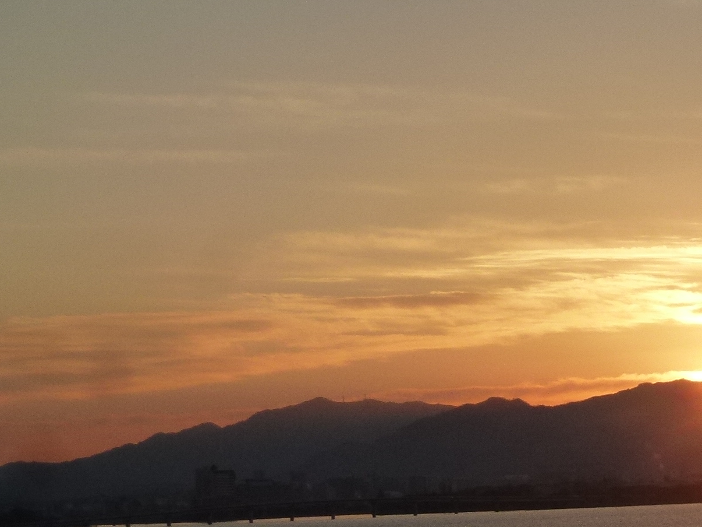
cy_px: 522
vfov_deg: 10.7
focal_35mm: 138
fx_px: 2798
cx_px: 681
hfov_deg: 14.1
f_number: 4.6
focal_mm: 11.7
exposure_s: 1/800
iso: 160
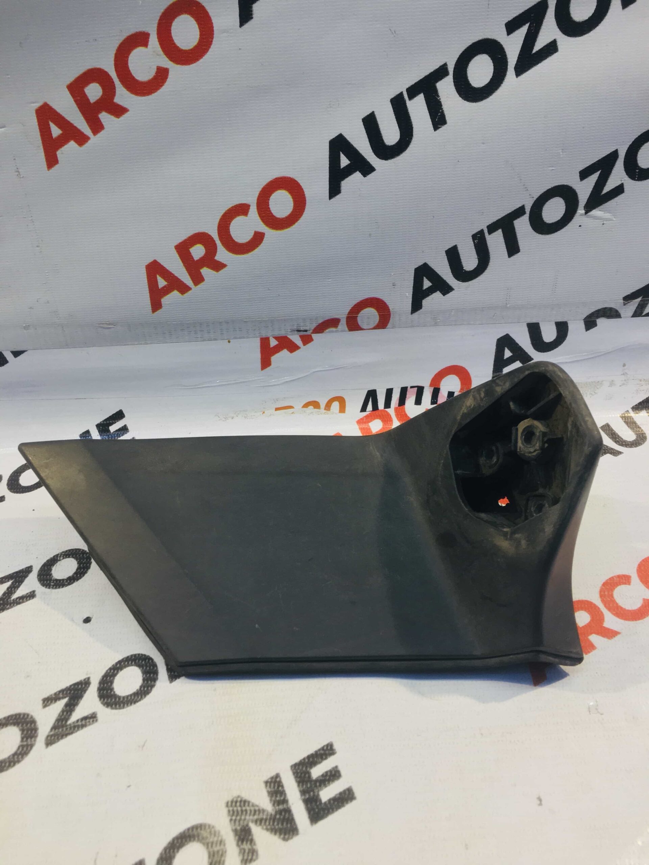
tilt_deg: -35.3
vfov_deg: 61.7
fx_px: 725
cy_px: 432
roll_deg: +1.7
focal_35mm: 29
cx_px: 324
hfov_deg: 48.2
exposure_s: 1/33
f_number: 2.2
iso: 40
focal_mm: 4.15
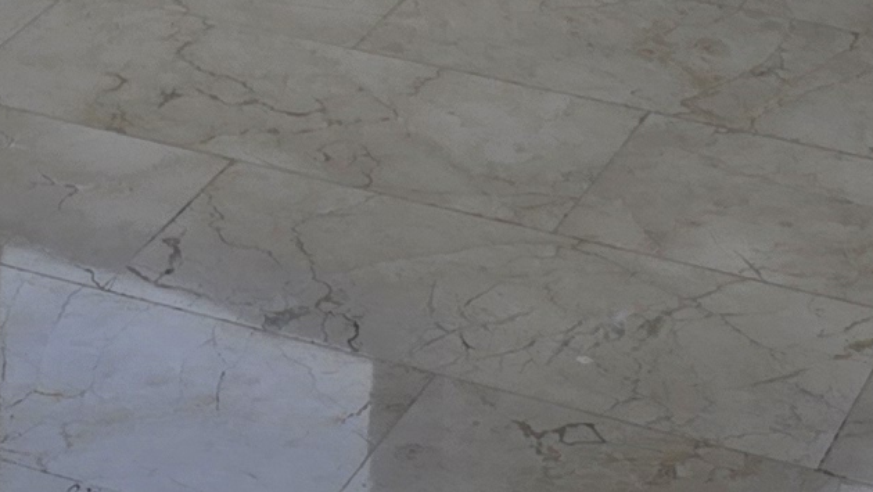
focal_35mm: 159
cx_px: -259
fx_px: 3682
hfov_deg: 13.1
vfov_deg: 7.0
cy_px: -887
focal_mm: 6.3
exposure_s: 1/180
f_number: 1.7
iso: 12
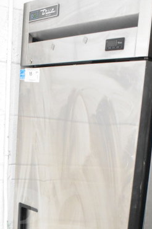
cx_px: 60
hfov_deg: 20.3
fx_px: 424
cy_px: 237
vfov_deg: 28.0
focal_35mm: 67
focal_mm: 18
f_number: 6.3
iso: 6400
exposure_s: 1/160
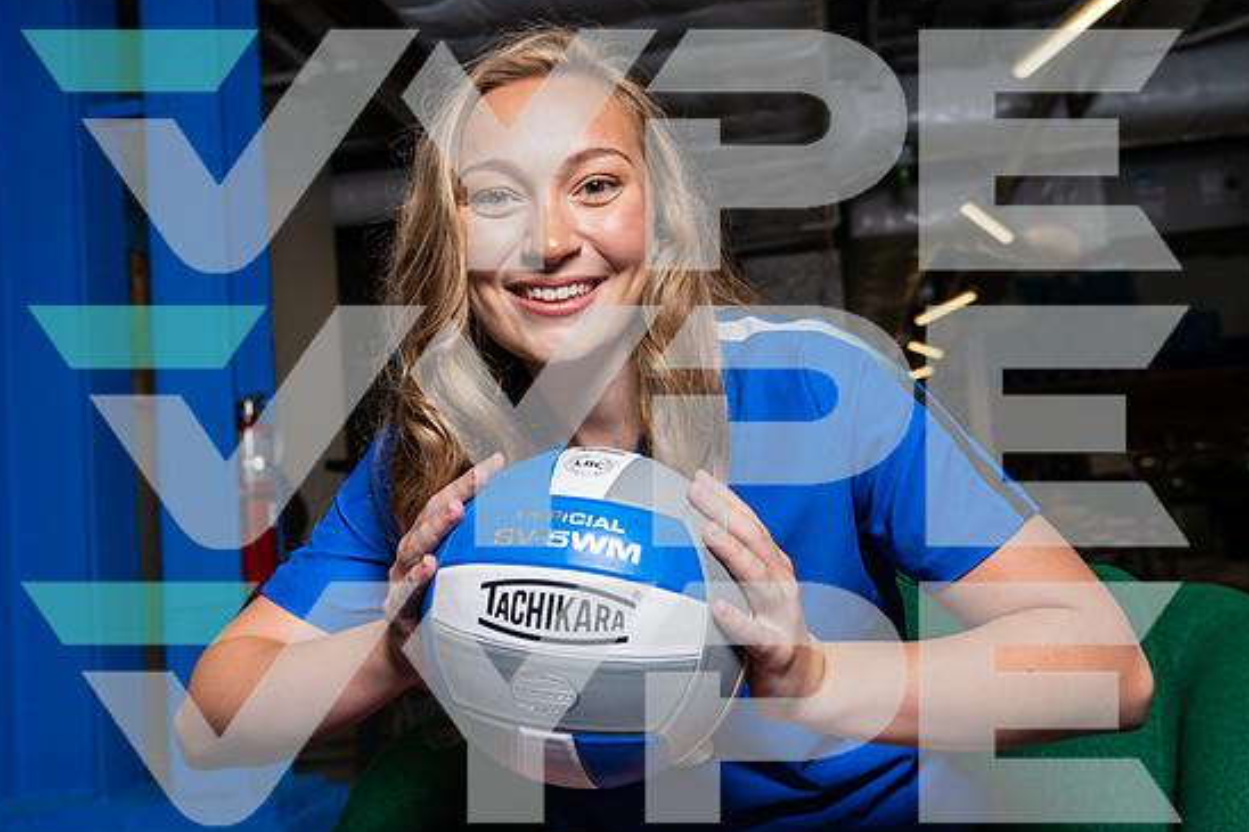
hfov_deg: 53.1
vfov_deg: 36.8
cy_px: 427
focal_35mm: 36
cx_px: 609
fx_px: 1249
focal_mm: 34
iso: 100
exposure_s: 1/125
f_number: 5.6
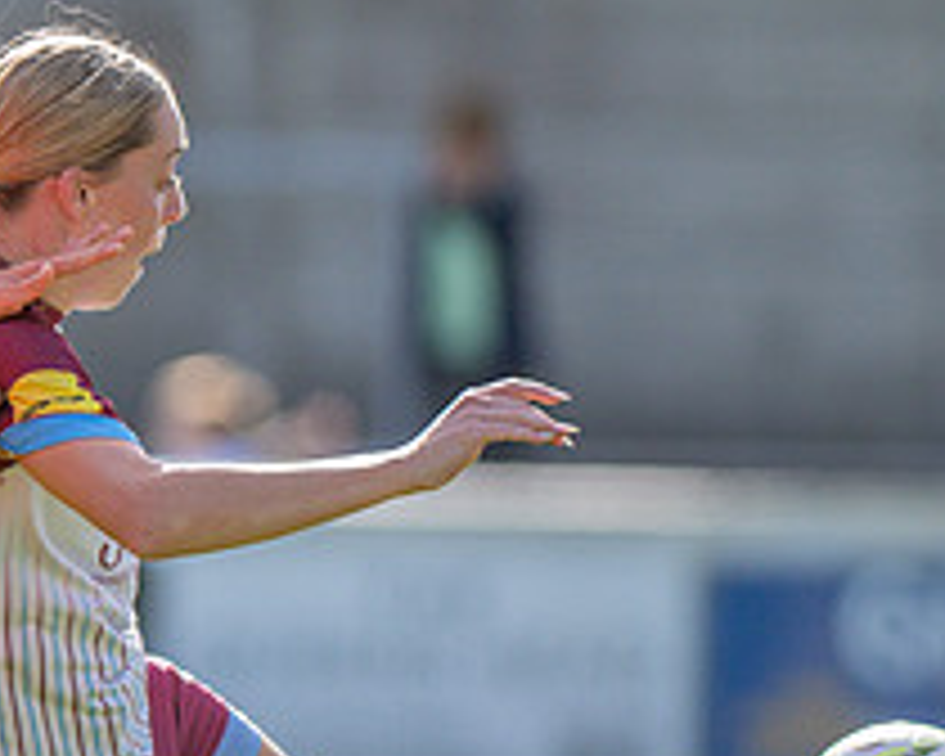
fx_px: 33898
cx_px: -392
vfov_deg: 1.3
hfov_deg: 1.6
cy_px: 782
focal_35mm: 1212
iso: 200
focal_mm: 300
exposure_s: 1/3200
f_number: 2.8
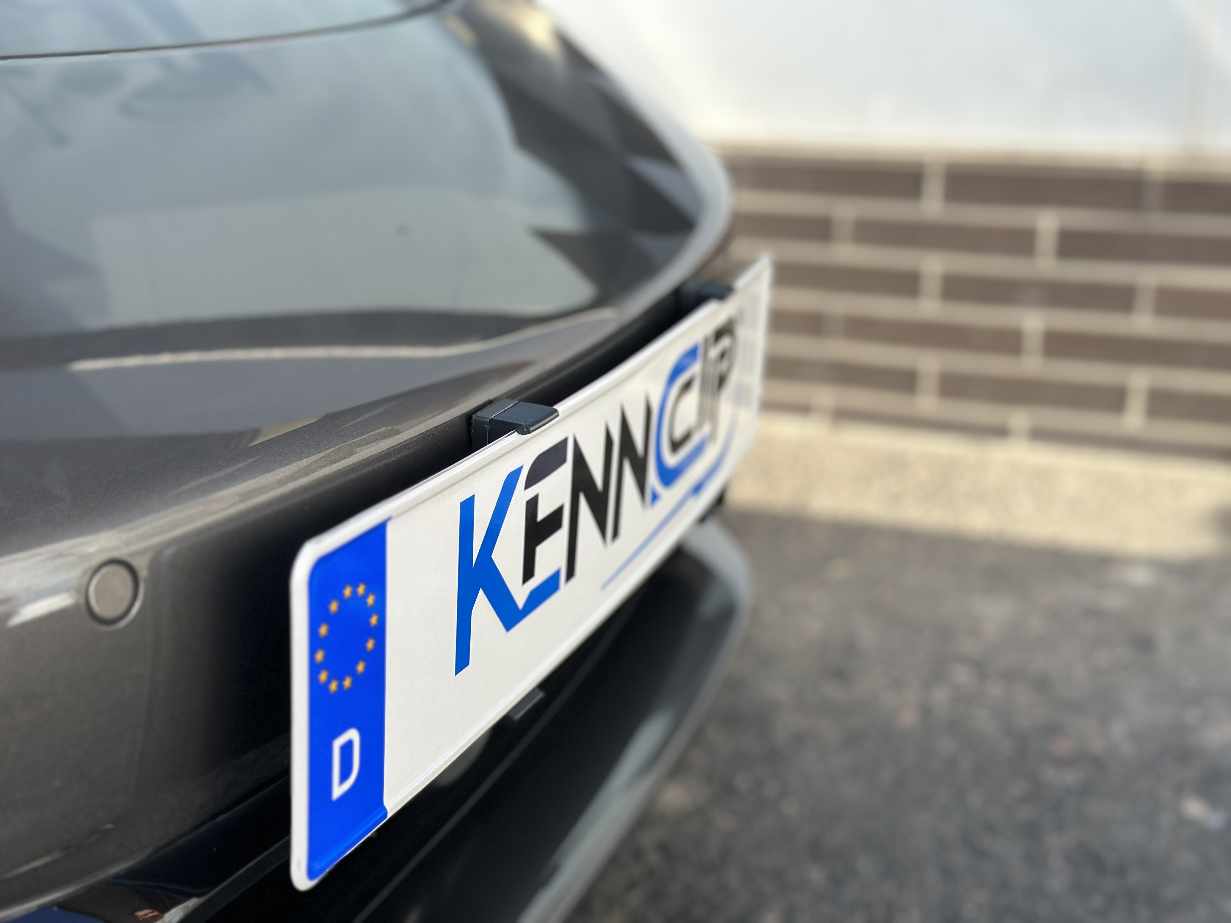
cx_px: 616
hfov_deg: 39.7
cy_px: 462
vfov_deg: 30.3
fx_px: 1707
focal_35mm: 48
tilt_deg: -16.3
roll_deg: -0.3
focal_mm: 6.86
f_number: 1.78
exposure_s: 1/1041
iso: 80
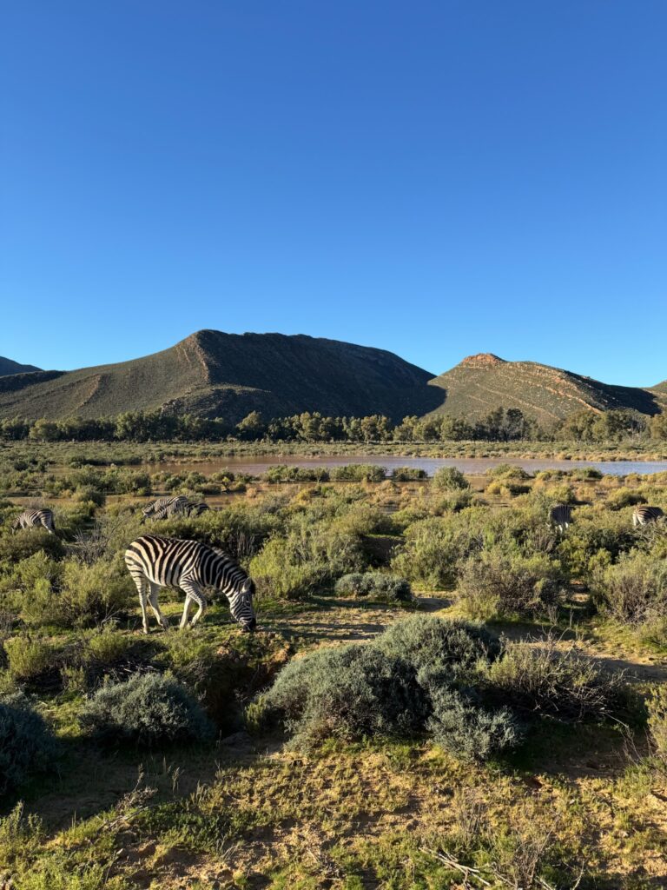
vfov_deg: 71.6
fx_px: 617
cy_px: 445
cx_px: 334
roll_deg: +0.4
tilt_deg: -0.4
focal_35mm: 24
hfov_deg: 56.8
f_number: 1.78
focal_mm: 6.76
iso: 80
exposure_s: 1/2053
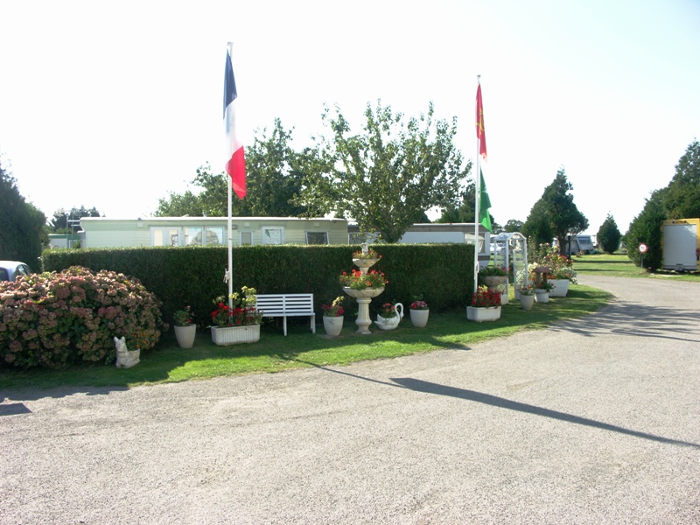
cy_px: 262
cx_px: 350
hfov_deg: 63.4
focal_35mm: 28
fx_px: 566
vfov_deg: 49.7
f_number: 5.6
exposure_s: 1/160
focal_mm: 7.2
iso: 64
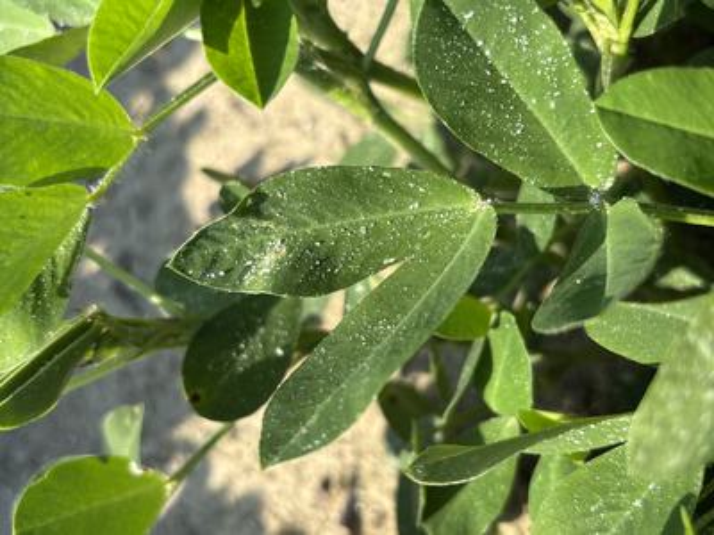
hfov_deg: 67.3
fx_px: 536
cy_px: 268
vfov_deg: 53.1
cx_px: 357
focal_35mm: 26
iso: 50
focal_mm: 5.96
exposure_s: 1/1543
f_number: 1.6
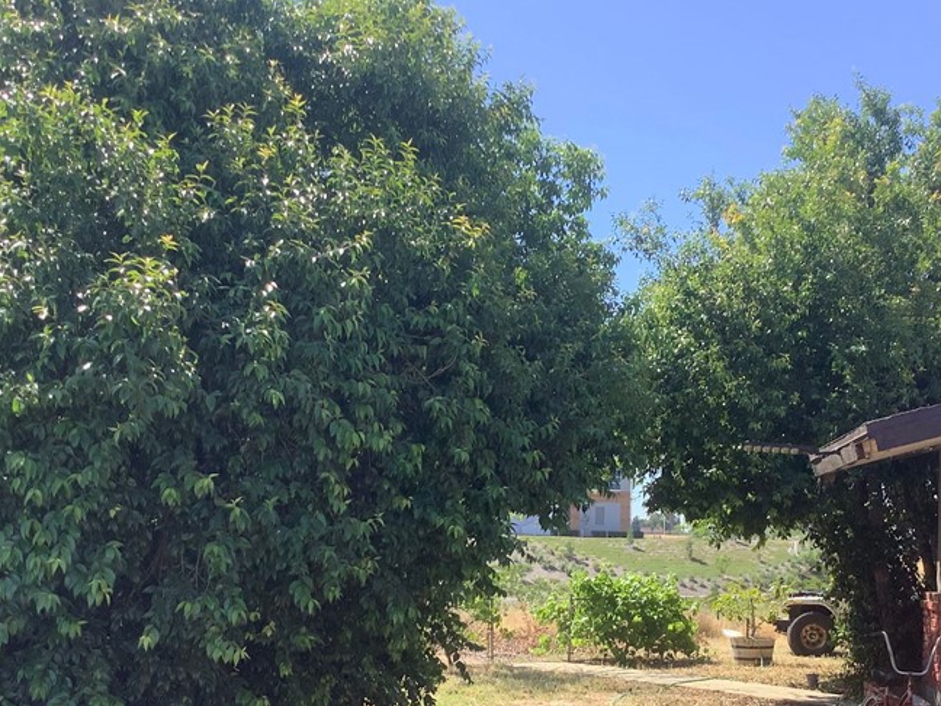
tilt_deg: -0.3
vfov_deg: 29.3
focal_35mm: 49
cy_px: 510
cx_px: 598
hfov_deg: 38.6
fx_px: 1332
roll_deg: -0.3
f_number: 2.4
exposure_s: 1/440
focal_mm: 3.3
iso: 25
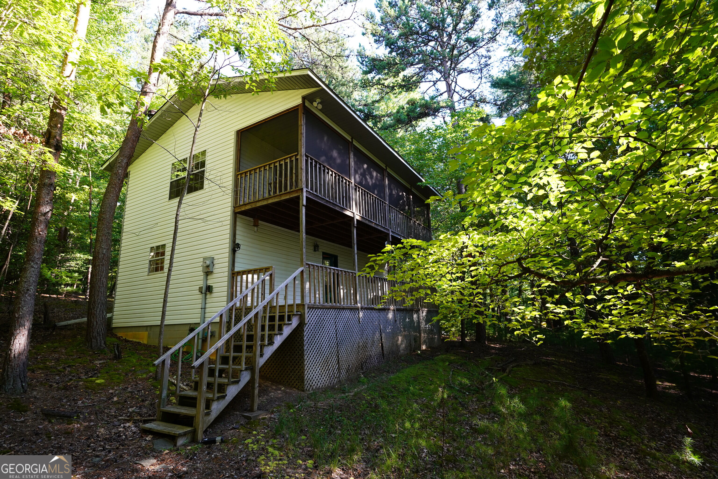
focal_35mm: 17
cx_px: 359
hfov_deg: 93.3
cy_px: 240
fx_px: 339
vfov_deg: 70.4
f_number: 4
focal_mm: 17
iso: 200
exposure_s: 1/60
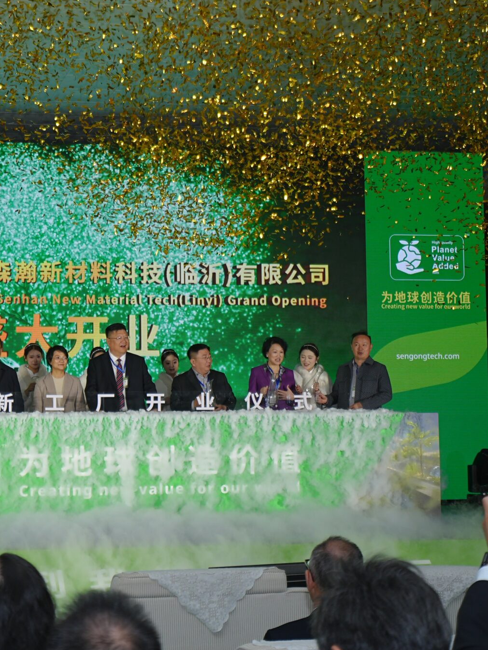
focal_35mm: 76
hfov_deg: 19.1
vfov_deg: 25.7
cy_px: 326
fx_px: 1429
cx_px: 69
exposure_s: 1/200
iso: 320
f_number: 4
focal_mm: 35
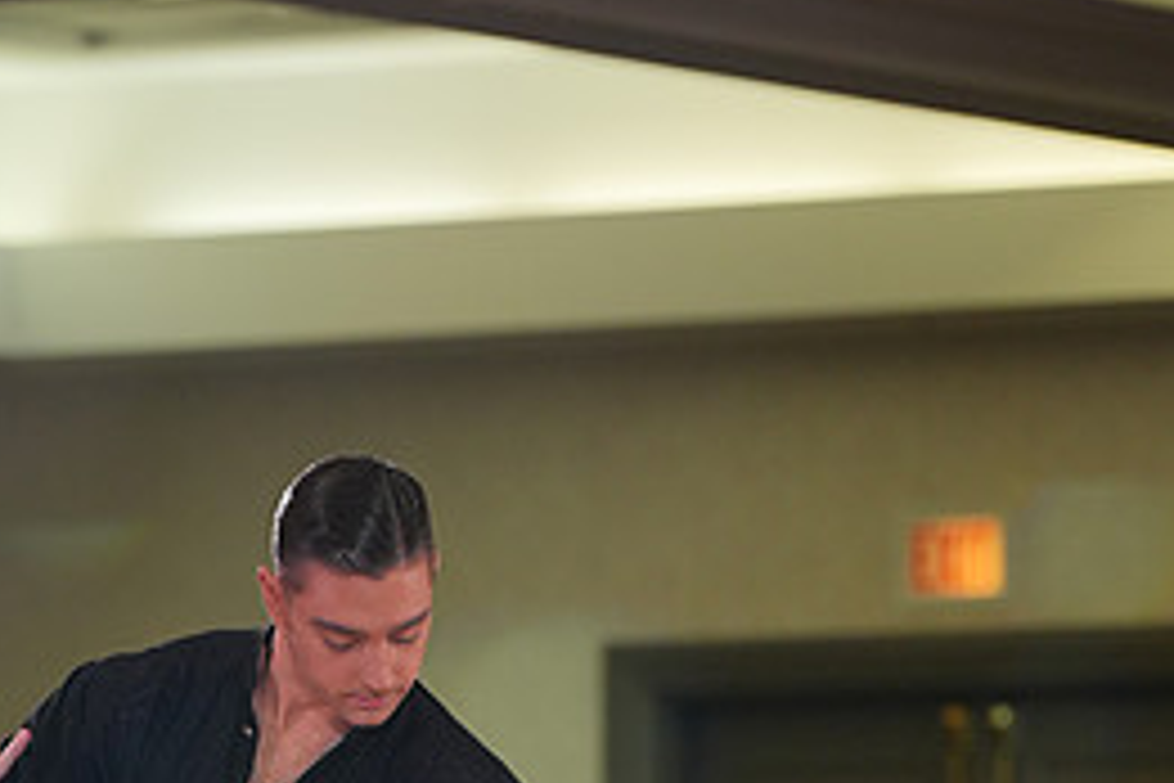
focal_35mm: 356
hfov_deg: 5.8
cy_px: 1130
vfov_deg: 3.8
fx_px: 11609
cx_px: 475
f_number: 4
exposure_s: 1/400
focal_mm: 160
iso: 1250
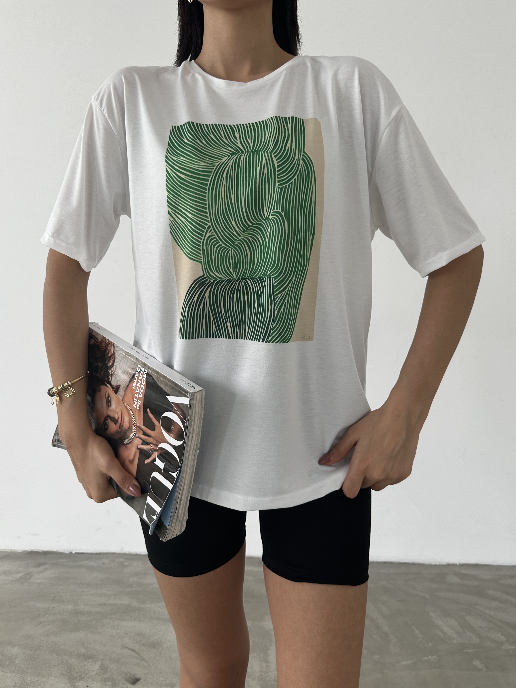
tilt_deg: -8.1
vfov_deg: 71.6
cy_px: 344
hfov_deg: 56.8
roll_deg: +0.2
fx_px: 477
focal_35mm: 24
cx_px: 258
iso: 64
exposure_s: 1/137
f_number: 1.78
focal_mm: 6.86
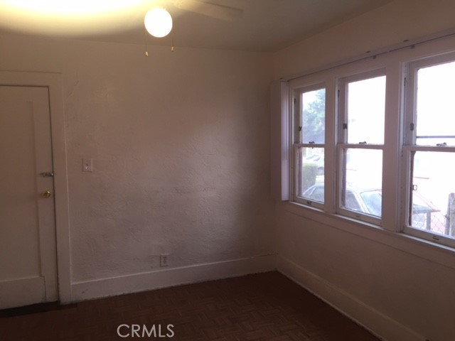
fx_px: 381
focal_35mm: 29
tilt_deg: -4.7
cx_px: 228
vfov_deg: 48.2
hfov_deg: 61.7
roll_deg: +0.9
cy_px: 170
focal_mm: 4.15
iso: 50
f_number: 2.2
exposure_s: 1/120
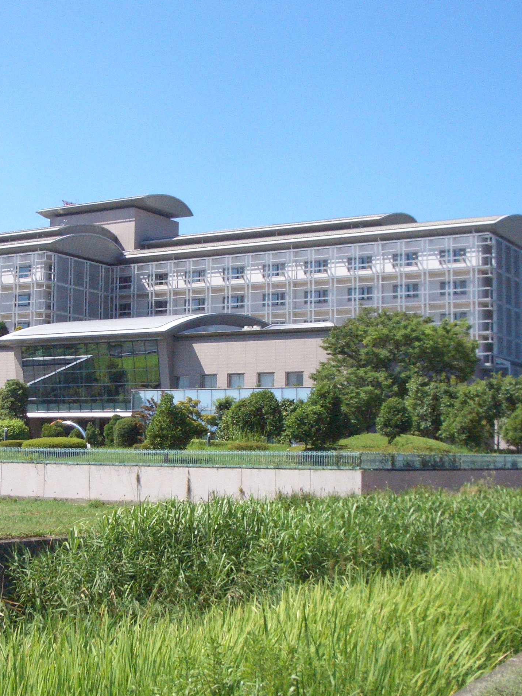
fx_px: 1106
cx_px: 155
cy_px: 348
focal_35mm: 55
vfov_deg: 34.9
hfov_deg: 26.3
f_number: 4.6
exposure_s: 1/2000
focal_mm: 6.8
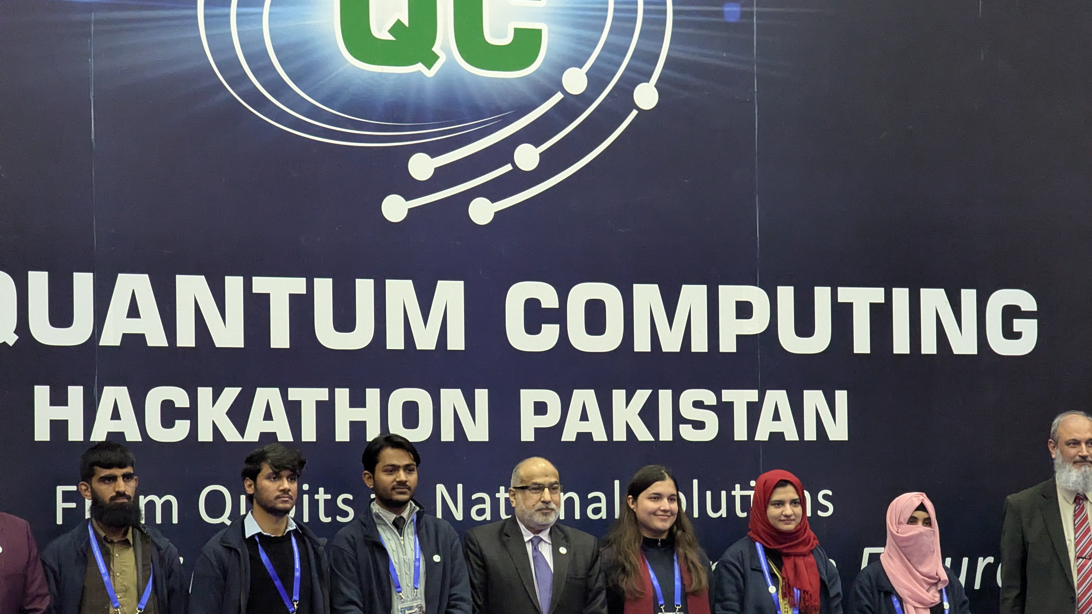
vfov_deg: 10.4
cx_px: 546
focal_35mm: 116
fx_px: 3359
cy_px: 393
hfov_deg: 18.5
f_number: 3.5
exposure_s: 1/100
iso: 2241
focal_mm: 19
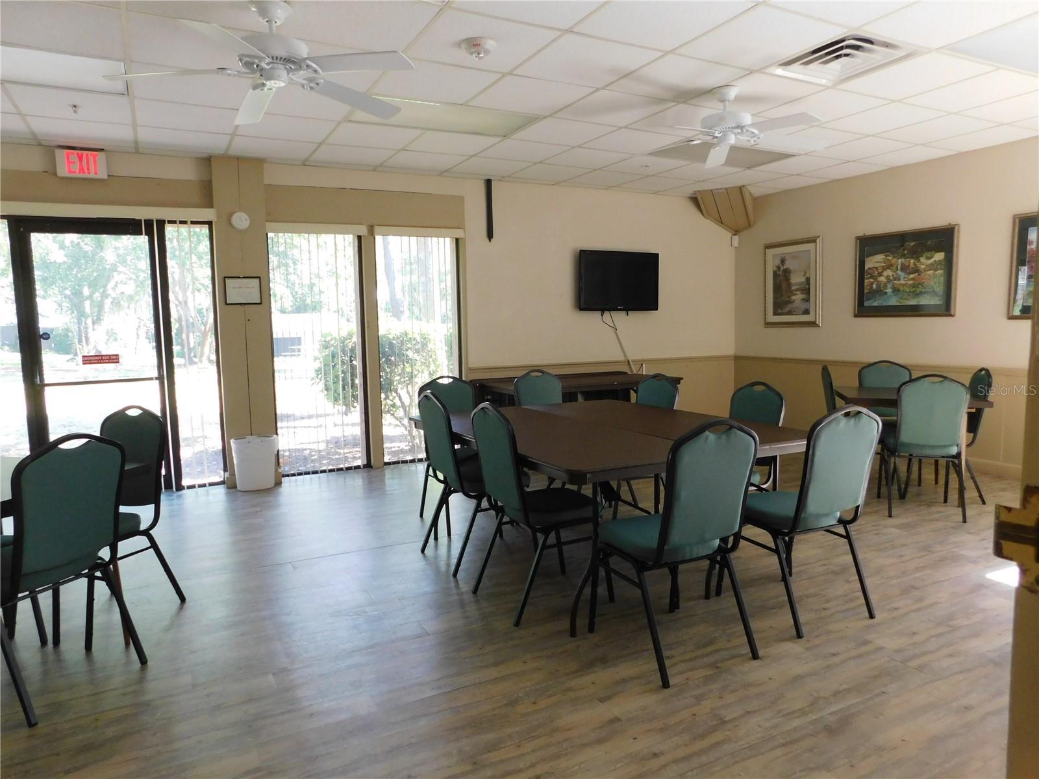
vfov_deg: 58.9
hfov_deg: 73.9
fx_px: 690
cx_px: 520
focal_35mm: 23
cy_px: 390
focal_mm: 4
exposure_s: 1/30
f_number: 3
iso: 320
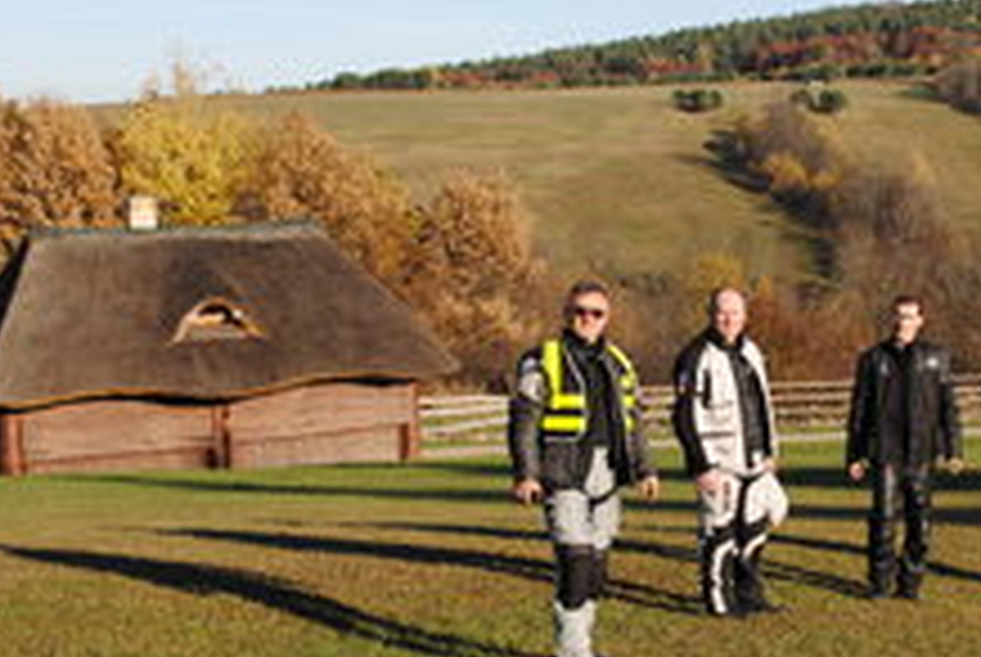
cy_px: 446
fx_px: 2101
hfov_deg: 26.0
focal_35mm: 77
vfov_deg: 17.7
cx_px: 734
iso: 100
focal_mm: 28
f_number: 7.1
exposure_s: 1/200
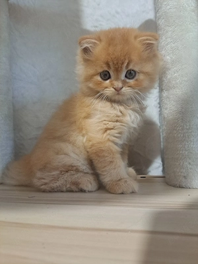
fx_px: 183
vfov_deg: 71.6
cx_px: 99
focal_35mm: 24
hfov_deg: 56.8
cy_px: 132
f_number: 1.8
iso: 400
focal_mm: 5.23
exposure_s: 1/33
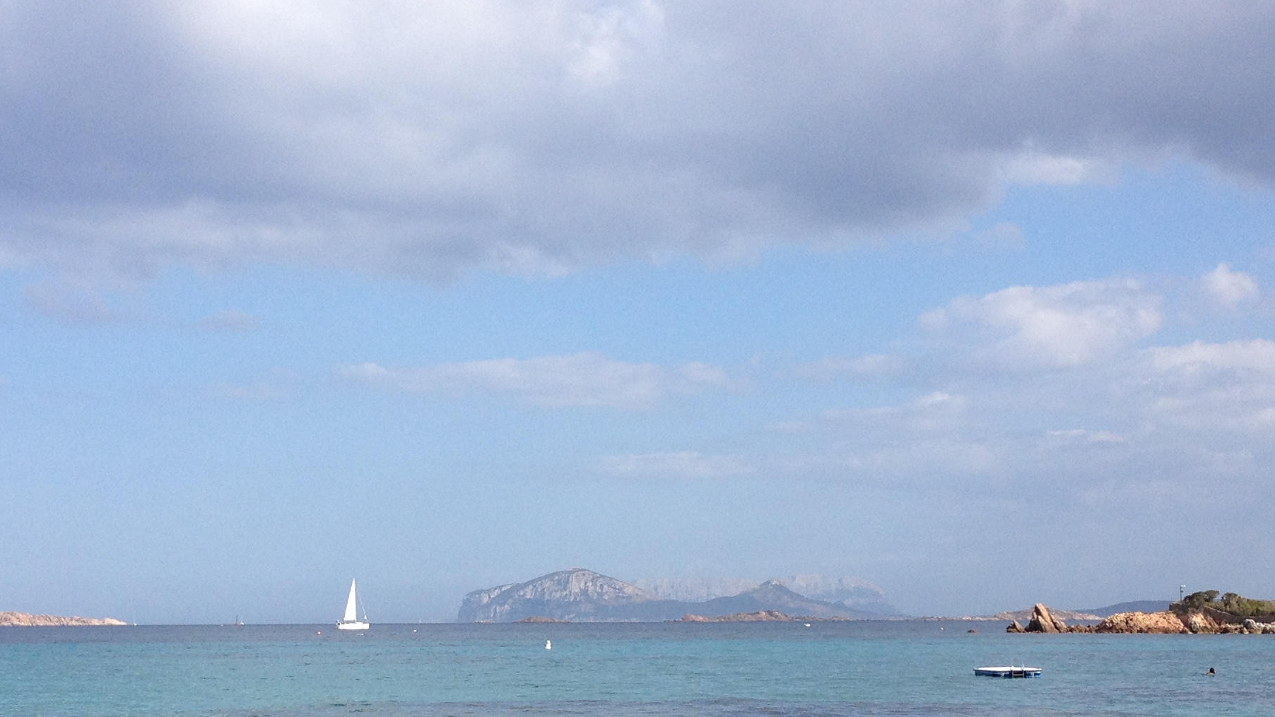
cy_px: 585
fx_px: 2333
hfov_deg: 30.6
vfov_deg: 17.3
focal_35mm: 69
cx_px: 598
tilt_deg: -0.6
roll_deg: +0.4
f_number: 2.4
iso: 50
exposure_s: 1/1727
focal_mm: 4.28
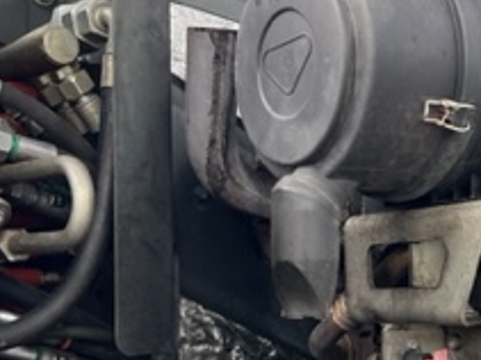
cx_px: 442
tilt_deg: -2.2
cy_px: 312
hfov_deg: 24.0
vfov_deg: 18.4
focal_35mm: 79
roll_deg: +0.6
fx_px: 1097
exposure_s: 1/163
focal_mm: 5.7
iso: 50
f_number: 1.5
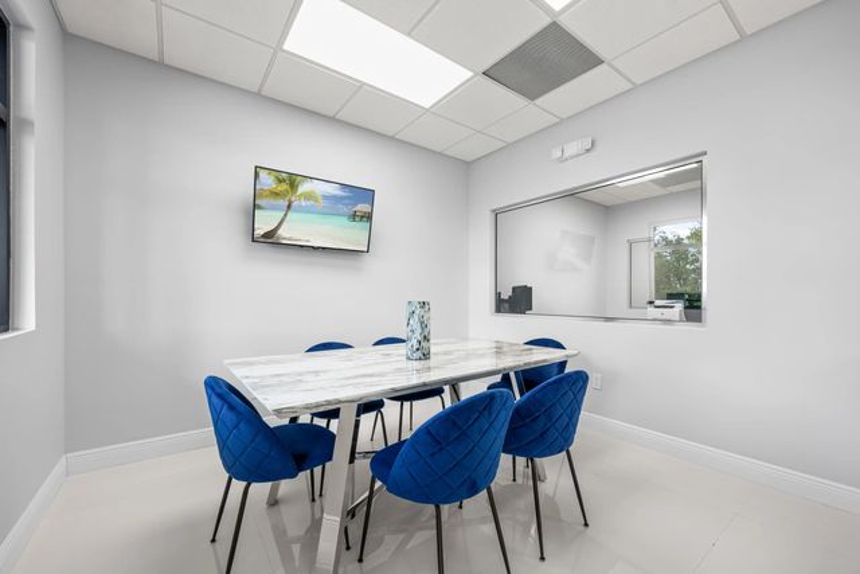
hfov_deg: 104.2
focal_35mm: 14
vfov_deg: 81.2
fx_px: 334
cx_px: 430
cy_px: 287
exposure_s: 1/20
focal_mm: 14
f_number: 8
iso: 500
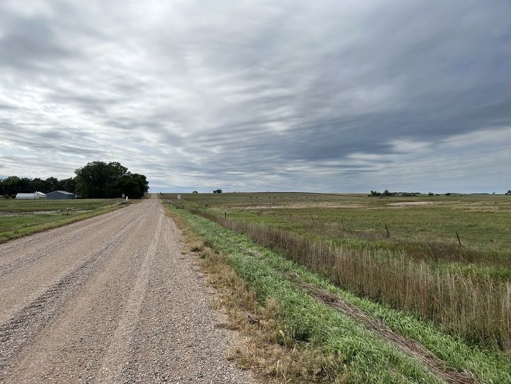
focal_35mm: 26
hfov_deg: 67.3
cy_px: 192
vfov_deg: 53.1
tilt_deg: +0.3
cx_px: 256
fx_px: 384
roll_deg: +0.5
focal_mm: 5.7
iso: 50
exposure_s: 1/2571
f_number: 1.5
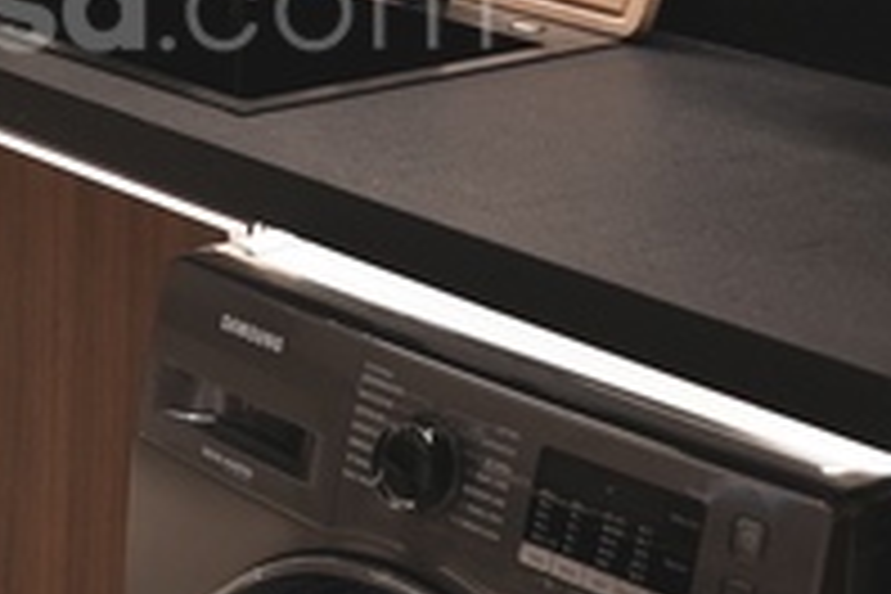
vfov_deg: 11.7
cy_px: -432
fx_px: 2698
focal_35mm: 109
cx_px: 36
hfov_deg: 18.4
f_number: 2.8
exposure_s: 1/80
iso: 640
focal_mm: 24
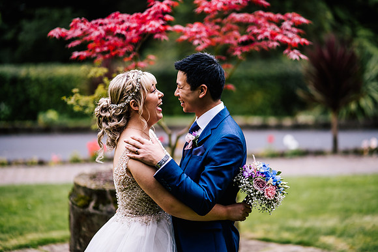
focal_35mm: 85
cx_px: 189
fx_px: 893
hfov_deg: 23.9
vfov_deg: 16.1
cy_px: 126
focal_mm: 85
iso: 500
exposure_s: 1/250
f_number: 1.4
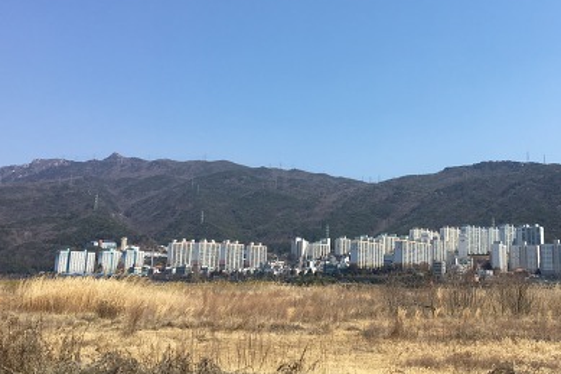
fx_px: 701
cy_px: 131
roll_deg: -1.8
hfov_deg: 43.0
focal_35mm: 45
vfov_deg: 29.7
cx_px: 372
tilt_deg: +13.6
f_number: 2.2
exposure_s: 1/1876
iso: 25
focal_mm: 4.15
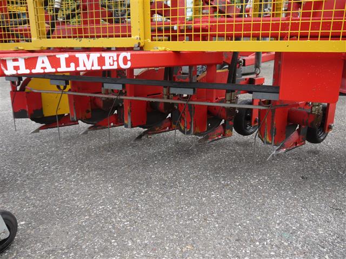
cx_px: 173
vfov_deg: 46.8
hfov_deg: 60.0
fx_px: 300
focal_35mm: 30
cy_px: 130
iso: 100
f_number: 4.5
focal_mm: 15
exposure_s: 1/160
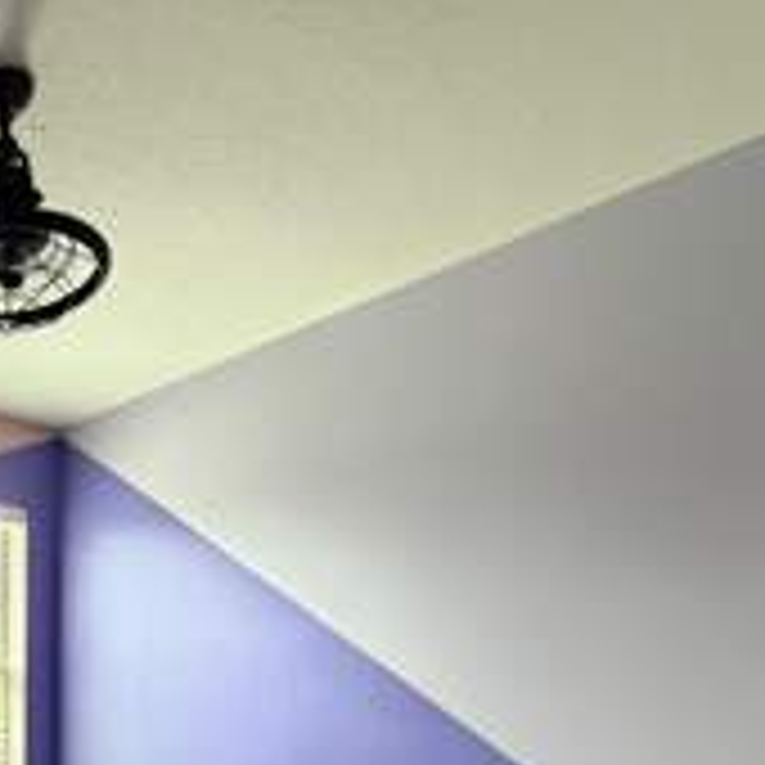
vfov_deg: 42.2
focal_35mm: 35
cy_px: 729
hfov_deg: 38.2
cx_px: -99
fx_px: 875
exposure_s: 1/60
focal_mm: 2.22
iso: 500
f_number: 2.2
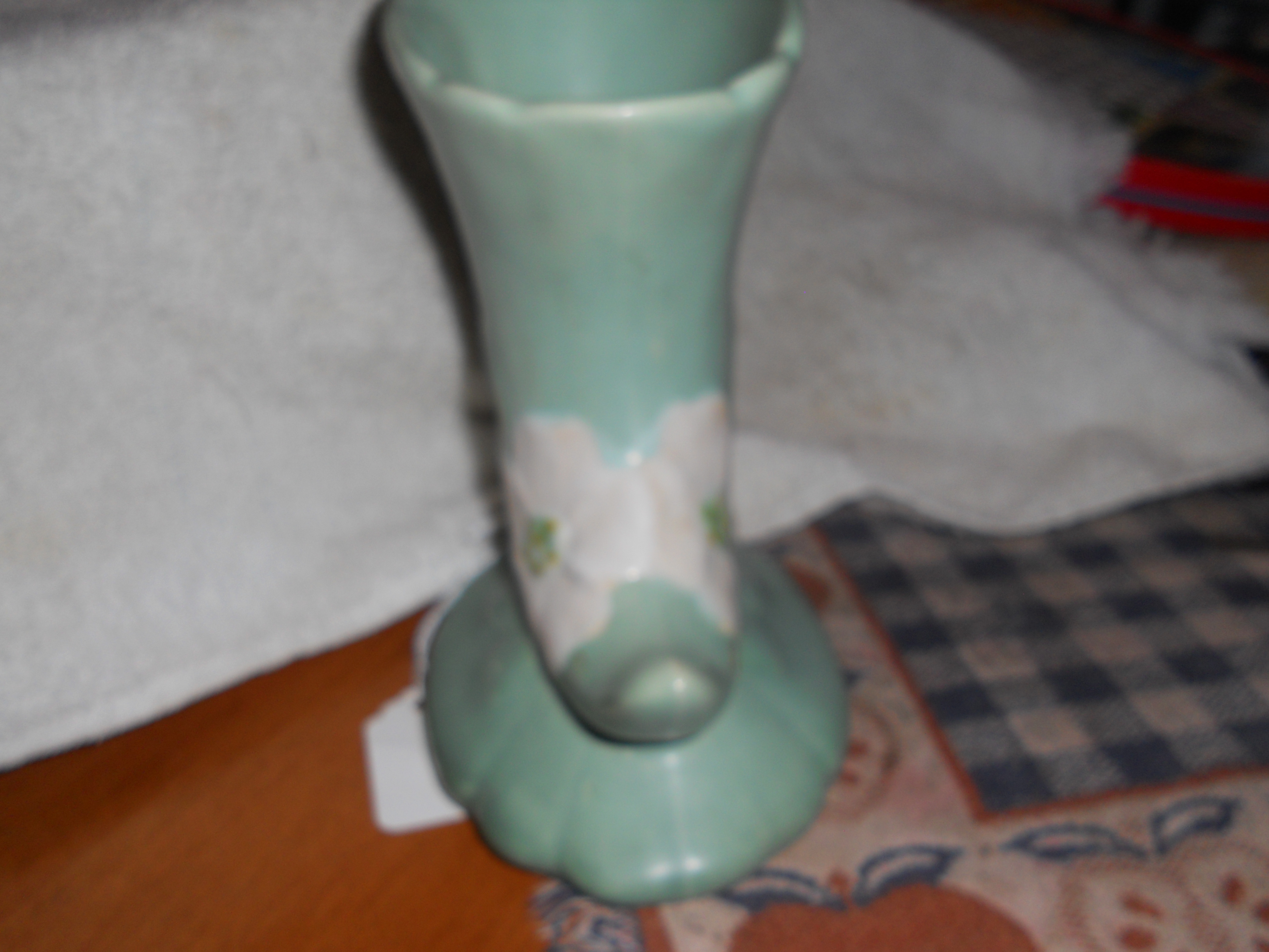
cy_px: 476
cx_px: 634
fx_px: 1173
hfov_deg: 56.8
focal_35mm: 32
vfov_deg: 44.2
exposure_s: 1/25
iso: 80
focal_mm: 5.8
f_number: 8.8
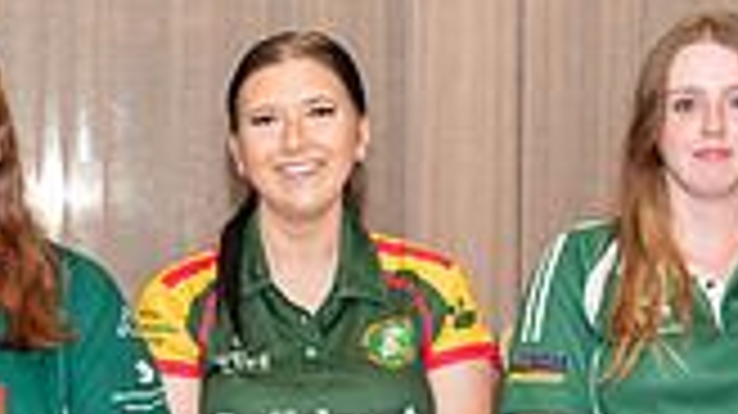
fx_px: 2562
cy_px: 629
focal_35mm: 131
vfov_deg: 9.0
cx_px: 104
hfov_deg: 16.2
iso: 800
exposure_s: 1/60
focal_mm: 32
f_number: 5.6
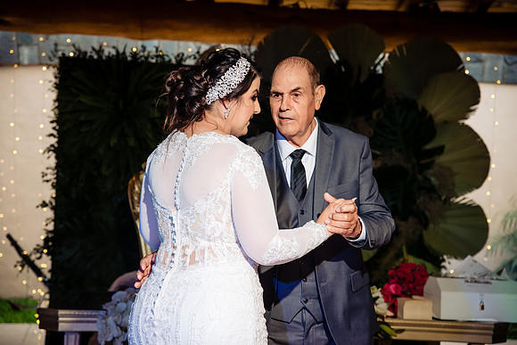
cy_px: 172
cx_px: 258
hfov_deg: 21.5
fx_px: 1365
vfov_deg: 14.4
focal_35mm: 95
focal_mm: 95
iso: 2000
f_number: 5.6
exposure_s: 1/200
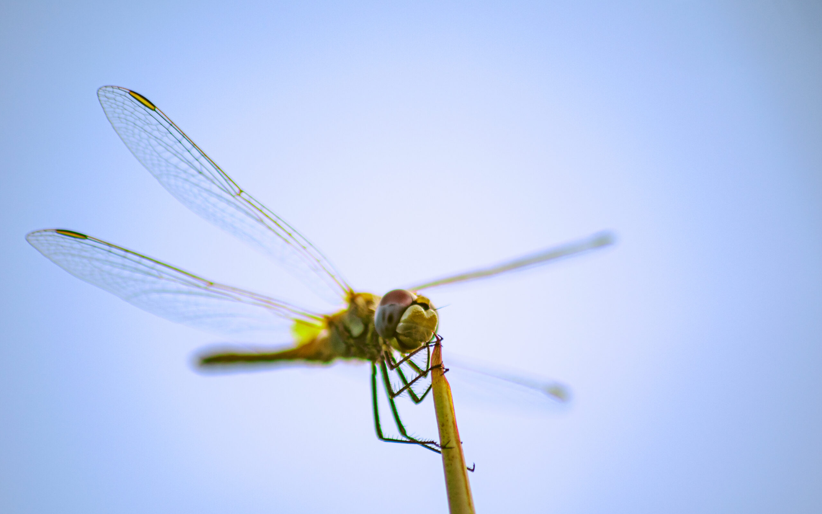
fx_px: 8243
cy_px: 272
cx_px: 412
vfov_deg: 3.6
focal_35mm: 368
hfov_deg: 5.7
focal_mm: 240
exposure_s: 1/640
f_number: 5.3
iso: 160
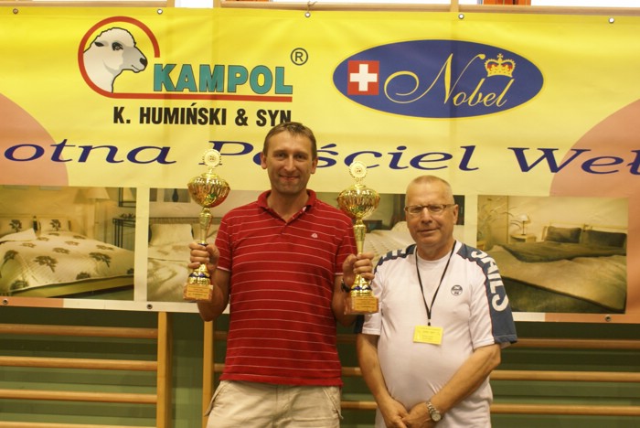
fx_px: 747
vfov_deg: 32.0
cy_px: 214
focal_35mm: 42
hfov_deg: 46.4
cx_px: 320
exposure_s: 1/25
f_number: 5.6
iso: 400
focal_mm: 28
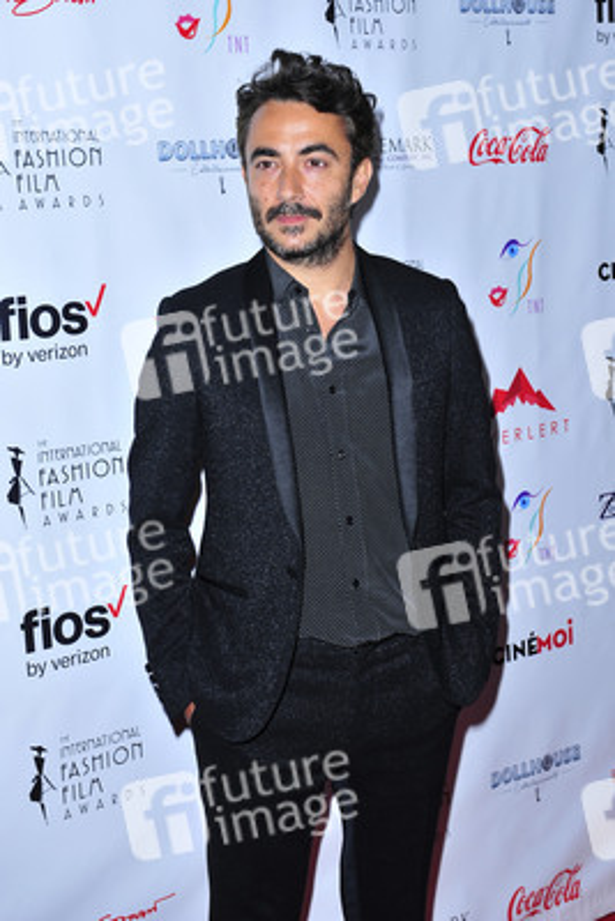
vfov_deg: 35.6
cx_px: 308
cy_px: 460
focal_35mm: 56
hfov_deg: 24.2
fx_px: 1434
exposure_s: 1/320
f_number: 5.6
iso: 500
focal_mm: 56
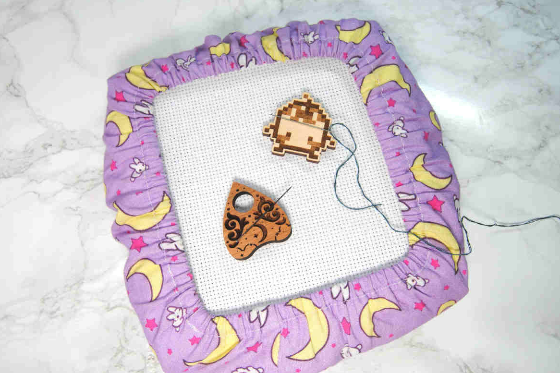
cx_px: 279
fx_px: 529
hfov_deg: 55.8
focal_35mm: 34
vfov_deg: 38.9
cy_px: 191
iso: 200
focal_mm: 22
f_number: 9
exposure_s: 1/60
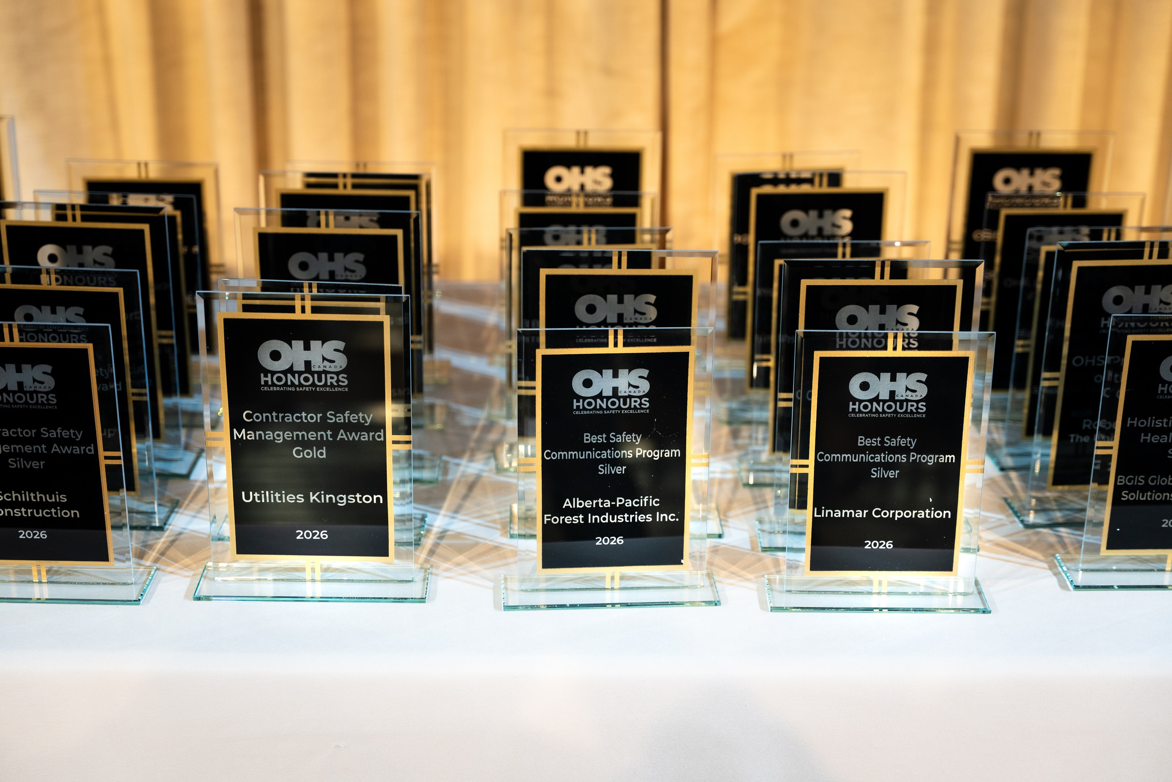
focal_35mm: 54
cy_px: 391
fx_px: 1769
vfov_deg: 24.9
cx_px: 586
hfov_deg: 36.6
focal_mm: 53.5
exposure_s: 1/200
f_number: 2.8
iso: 640
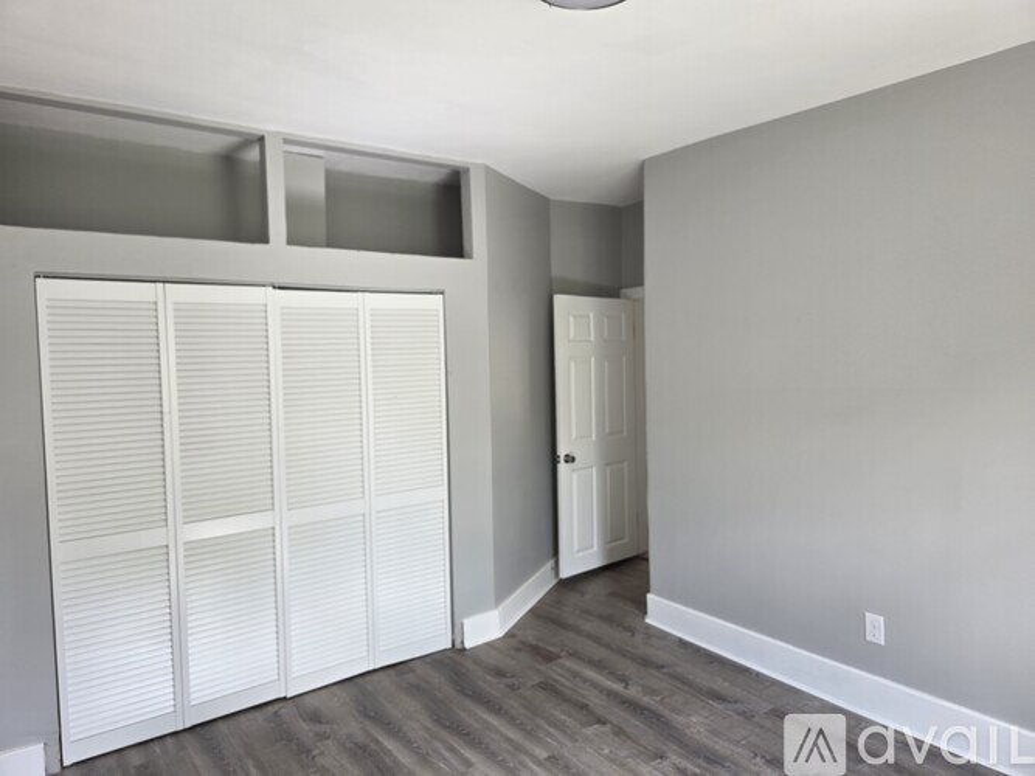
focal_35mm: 23
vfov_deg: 58.9
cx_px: 518
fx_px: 688
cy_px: 388
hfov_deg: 73.9
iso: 80
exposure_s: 1/90.1
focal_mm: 6.3
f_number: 1.7
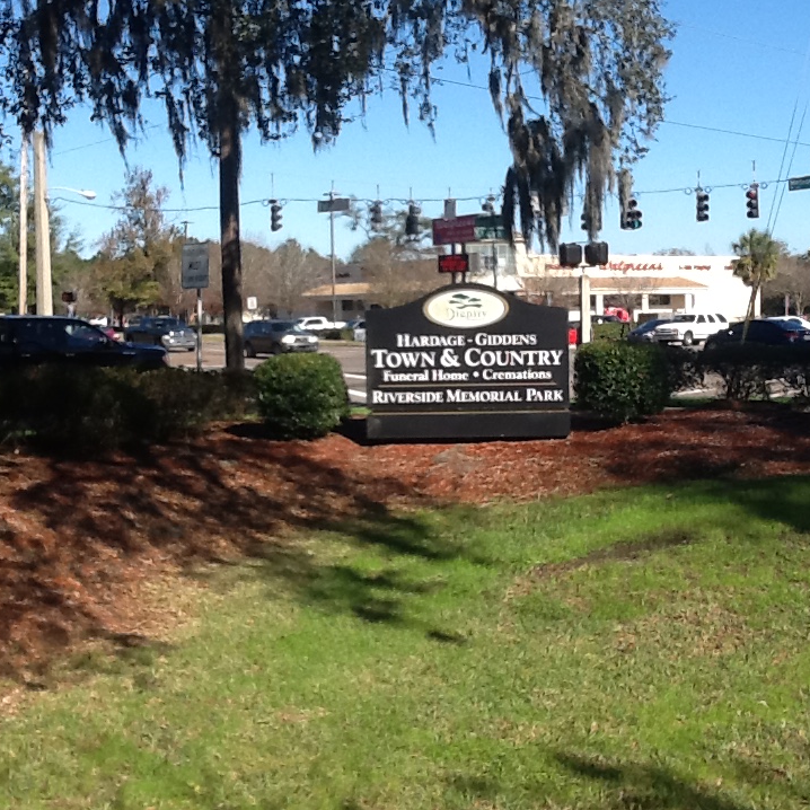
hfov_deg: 32.7
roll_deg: +2.1
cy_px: 405
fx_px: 1377
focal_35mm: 52
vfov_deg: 32.8
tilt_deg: -4.8
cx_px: 479
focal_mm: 2.03
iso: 40
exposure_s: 1/923
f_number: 2.4
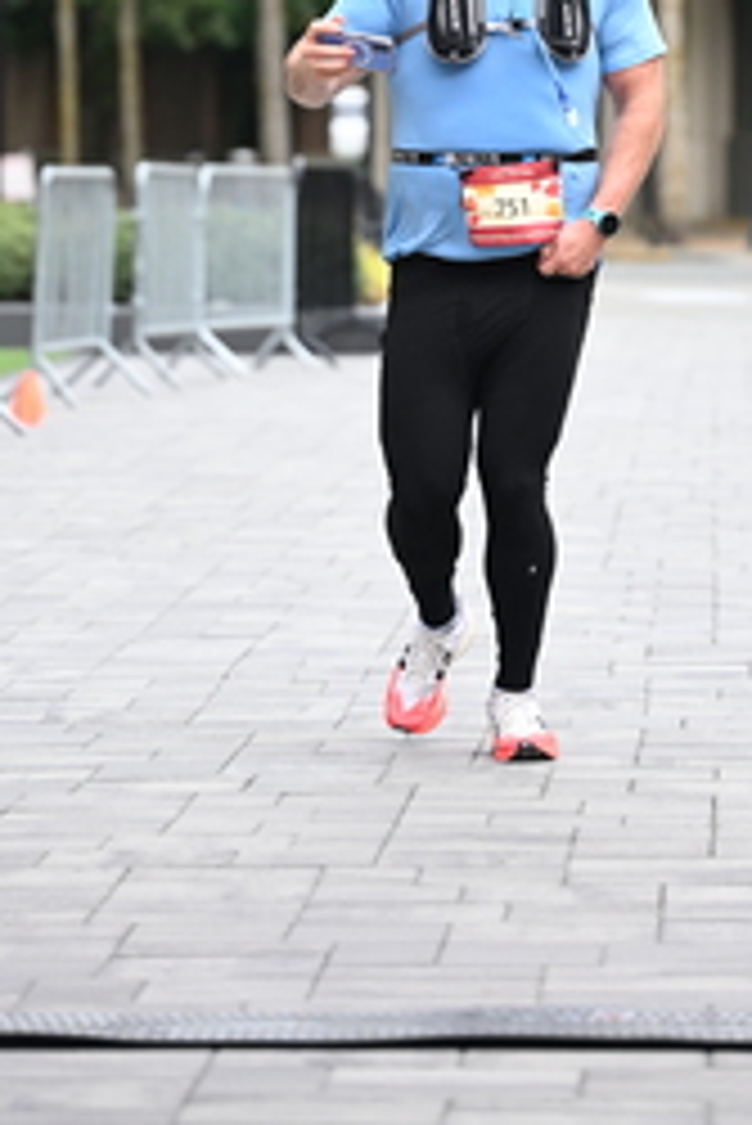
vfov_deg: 8.4
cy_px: -90
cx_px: 574
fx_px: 7572
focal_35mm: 242
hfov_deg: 5.7
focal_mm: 110
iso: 640
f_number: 2.8
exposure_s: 1/1250
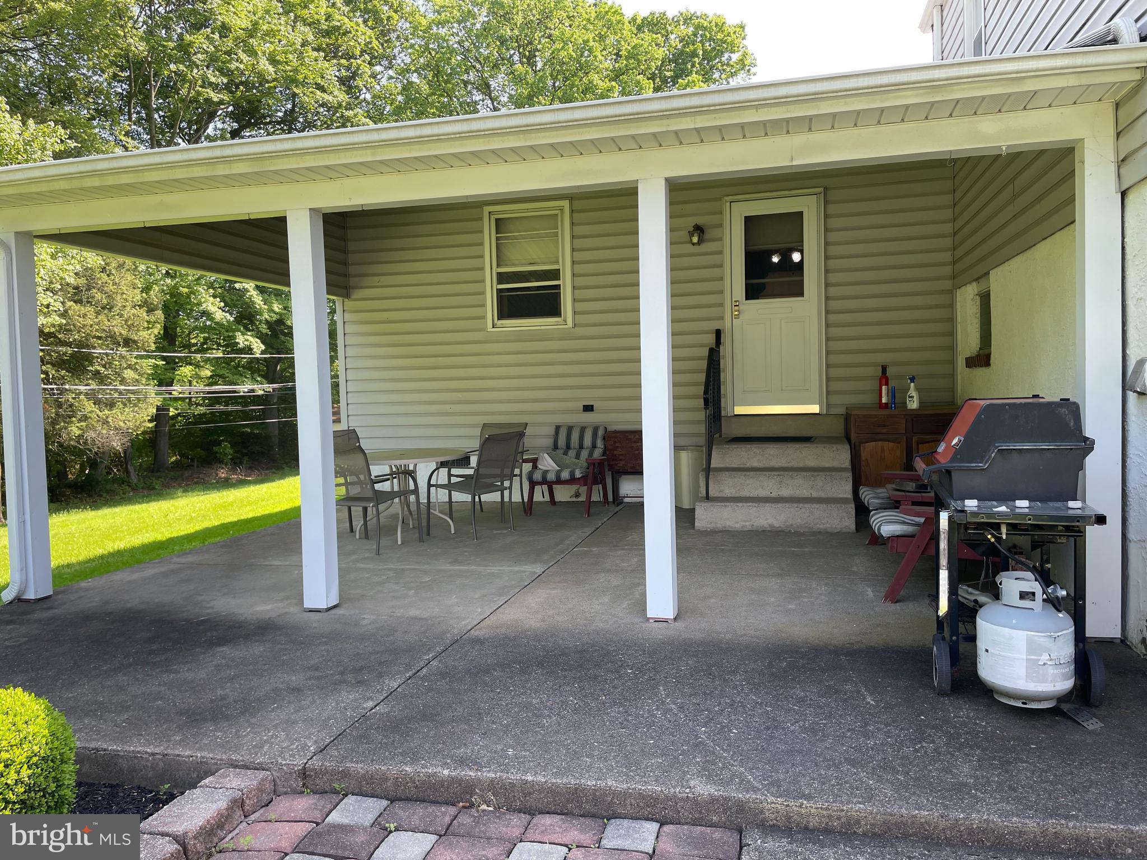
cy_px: 430
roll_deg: +1.1
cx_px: 574
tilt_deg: -2.0
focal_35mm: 26
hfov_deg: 67.3
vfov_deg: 53.1
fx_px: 862
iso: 32
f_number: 1.6
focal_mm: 4.2
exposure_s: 1/330
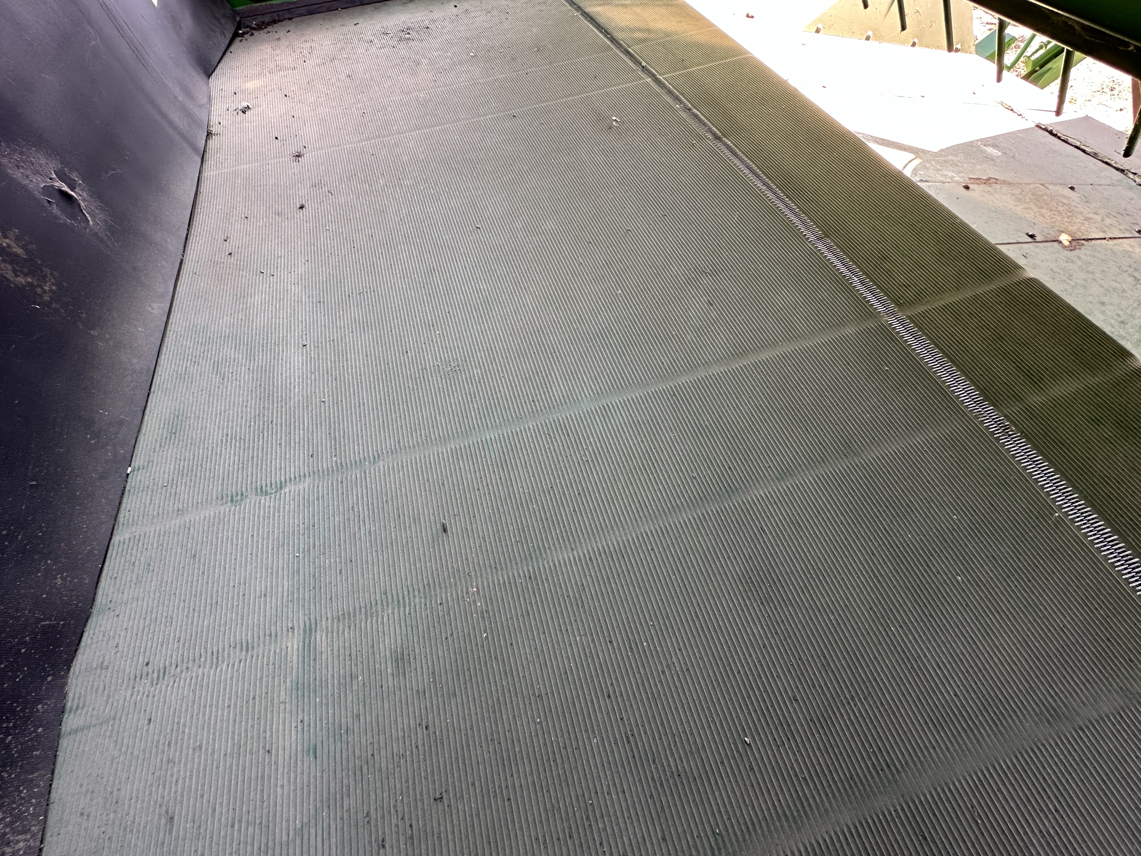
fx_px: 461
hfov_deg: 102.1
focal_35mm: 14
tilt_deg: -58.8
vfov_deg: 85.7
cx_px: 570
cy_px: 428
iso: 100
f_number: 2.2
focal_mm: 2.22
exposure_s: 1/99
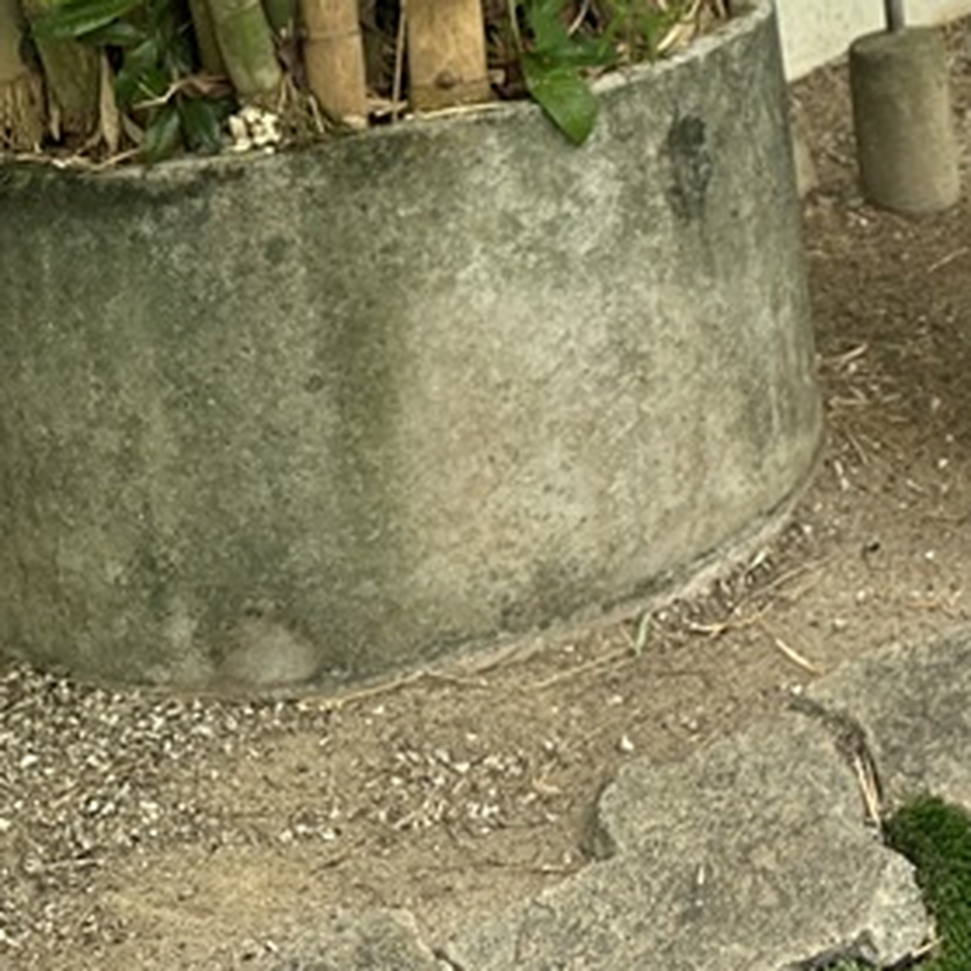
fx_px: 2412
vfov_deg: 21.4
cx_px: 1671
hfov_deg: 18.5
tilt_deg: -13.9
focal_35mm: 76
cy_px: -146
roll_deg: -2.6
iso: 80
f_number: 1.78
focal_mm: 6.86
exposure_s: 1/121
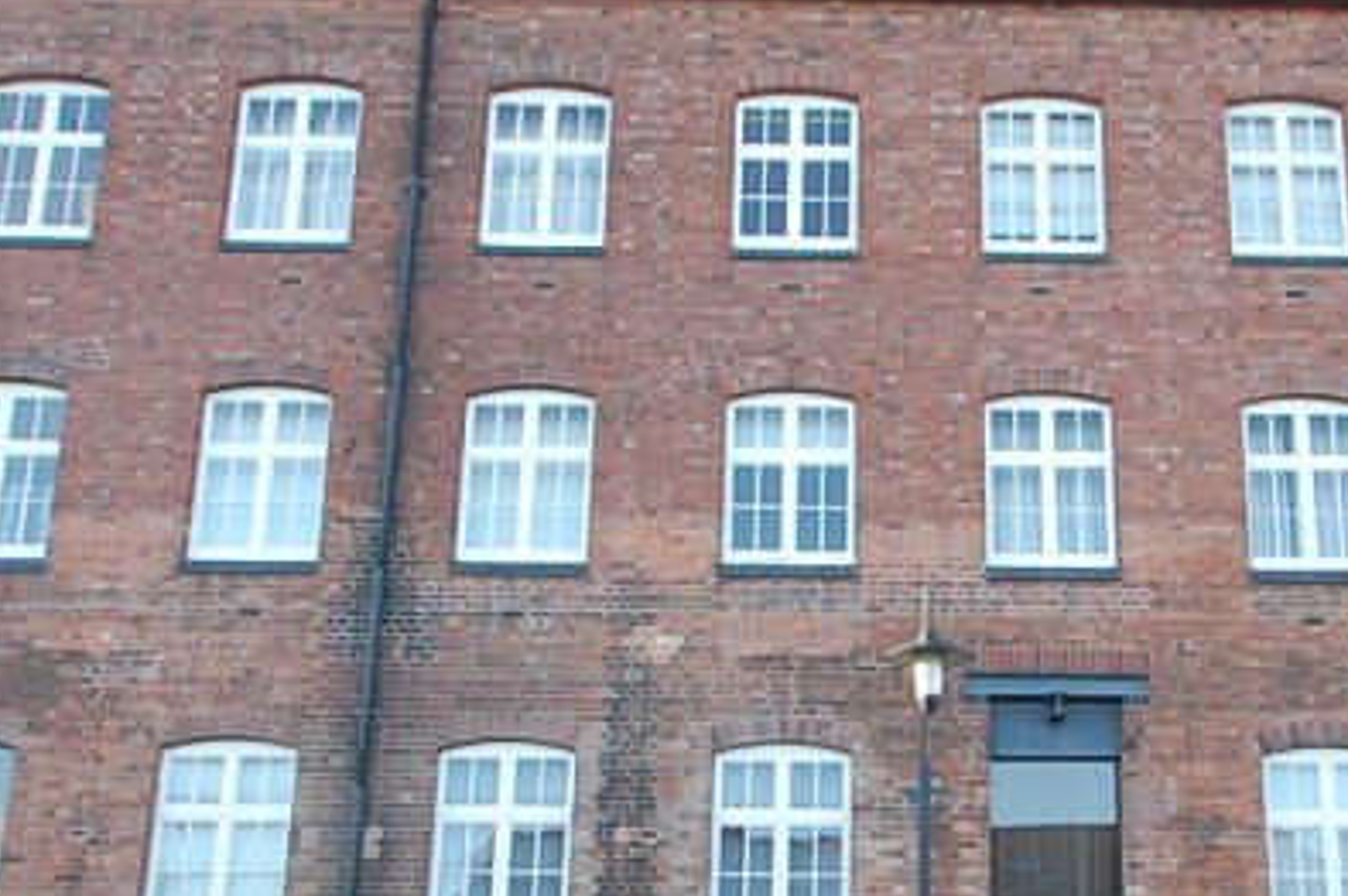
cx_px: 903
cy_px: 710
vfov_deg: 33.2
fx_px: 1459
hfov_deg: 48.7
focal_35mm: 39
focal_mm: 10
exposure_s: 1/60
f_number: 8
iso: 400
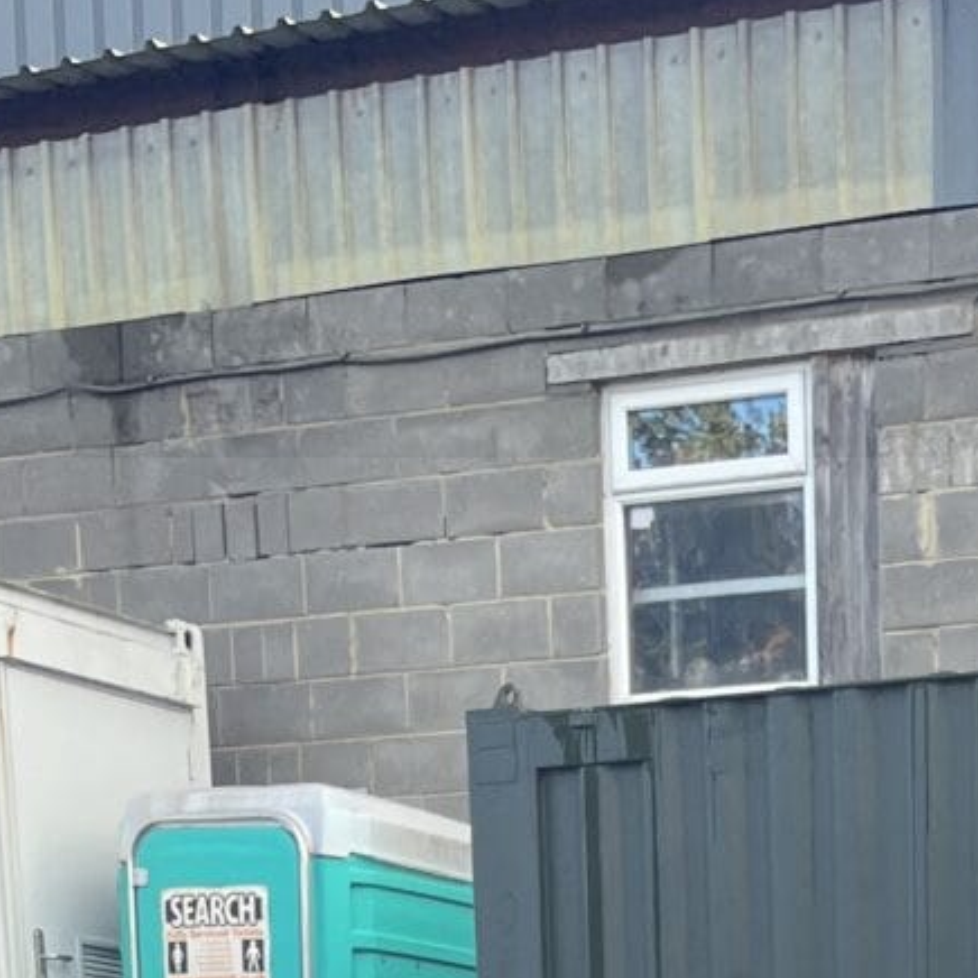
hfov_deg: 15.6
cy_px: 2180
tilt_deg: -10.5
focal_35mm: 108
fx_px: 3452
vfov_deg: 13.1
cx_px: 1119
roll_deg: +0.7
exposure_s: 1/440
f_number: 1.6
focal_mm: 5.1
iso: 50
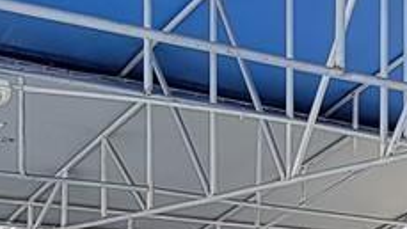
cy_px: 394
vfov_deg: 11.5
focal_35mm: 99
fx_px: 1069
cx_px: 467
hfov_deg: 20.4
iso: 50
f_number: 2.2
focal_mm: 2.2
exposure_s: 1/210
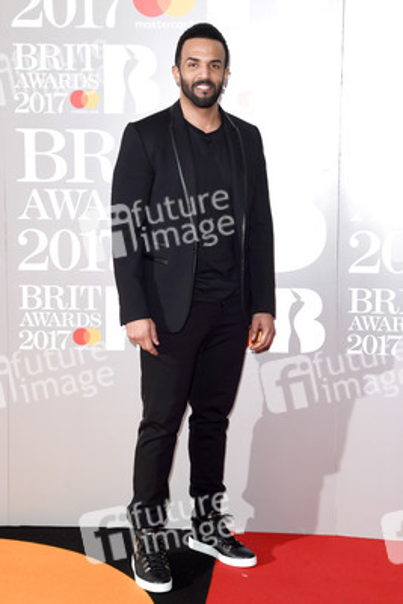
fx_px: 1090
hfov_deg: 20.9
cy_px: 302
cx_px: 202
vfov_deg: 30.9
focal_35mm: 65
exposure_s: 1/250
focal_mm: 65
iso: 400
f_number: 6.3
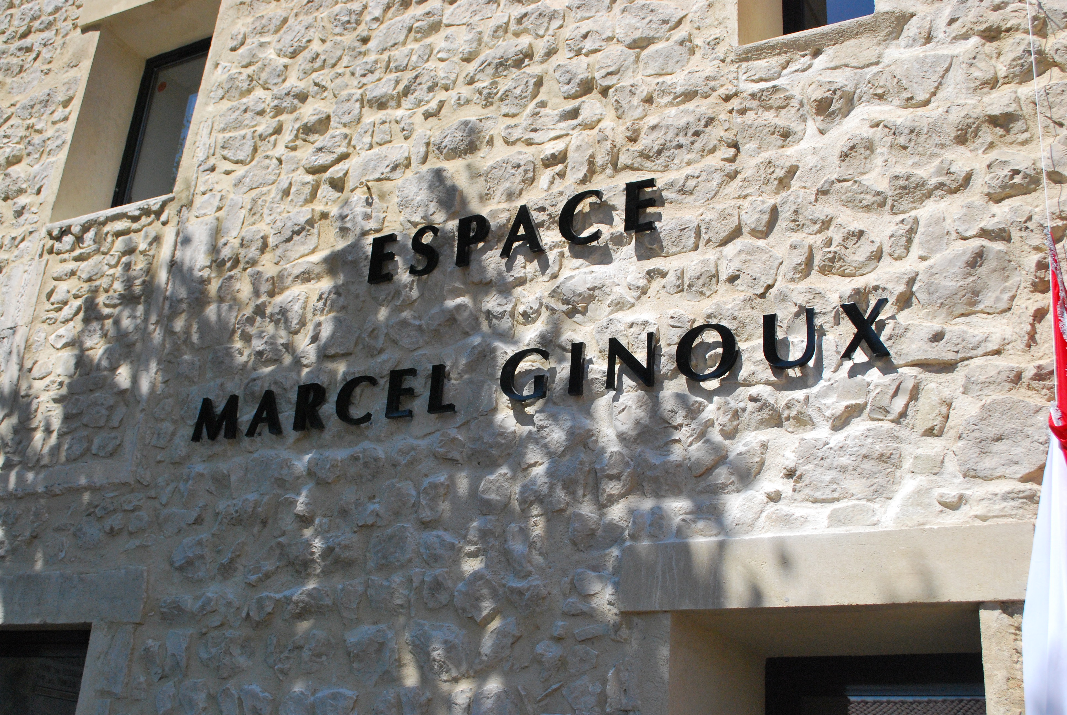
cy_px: 358
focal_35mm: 39
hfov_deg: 49.5
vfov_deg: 34.3
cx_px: 534
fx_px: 1157
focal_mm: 26
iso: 800
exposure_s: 1/2000
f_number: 8
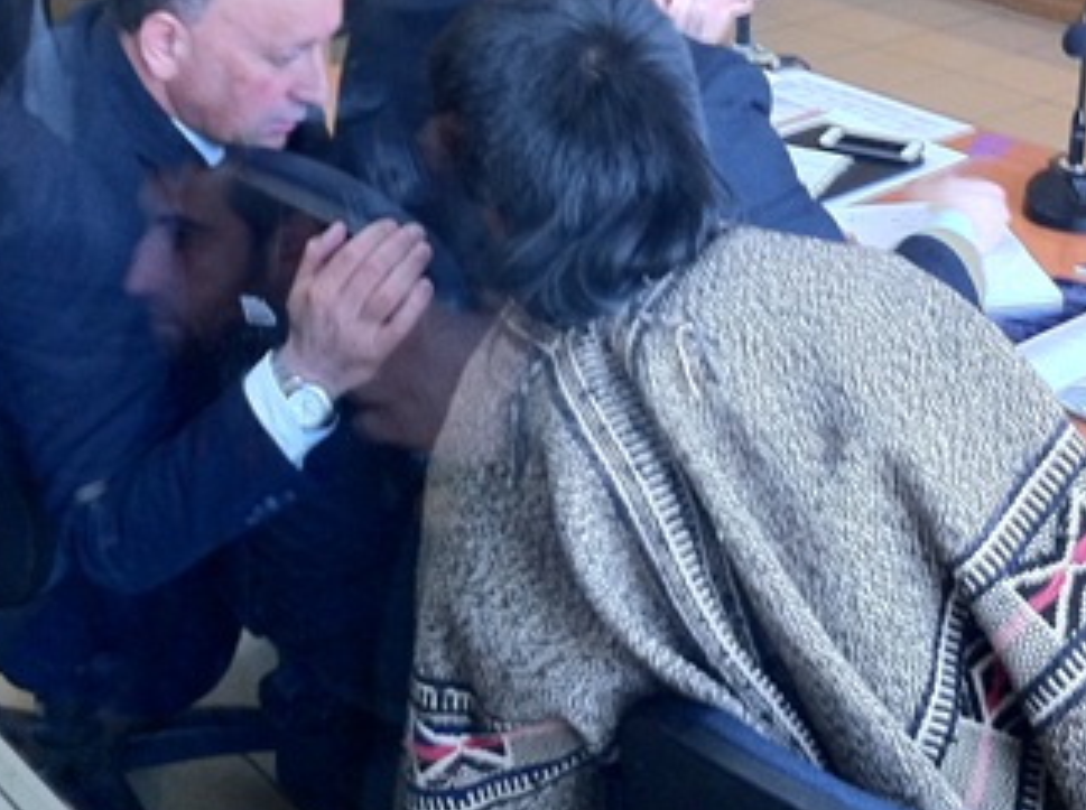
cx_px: 582
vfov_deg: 22.1
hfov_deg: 29.9
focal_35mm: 65
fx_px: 2035
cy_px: 101
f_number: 2.8
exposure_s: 1/15
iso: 250
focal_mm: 3.85
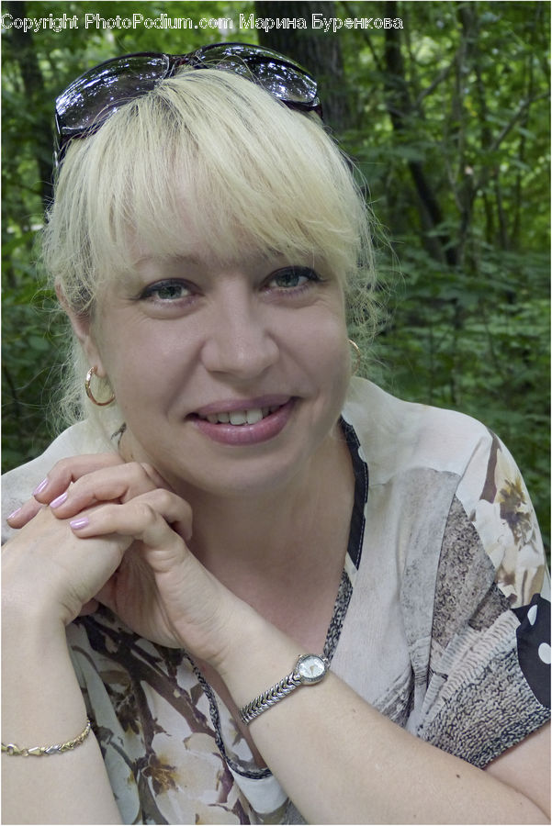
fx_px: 1470
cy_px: 413
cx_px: 276
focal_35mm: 64
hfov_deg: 21.3
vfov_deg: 31.4
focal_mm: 11
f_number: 3.3
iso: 400
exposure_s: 1/60
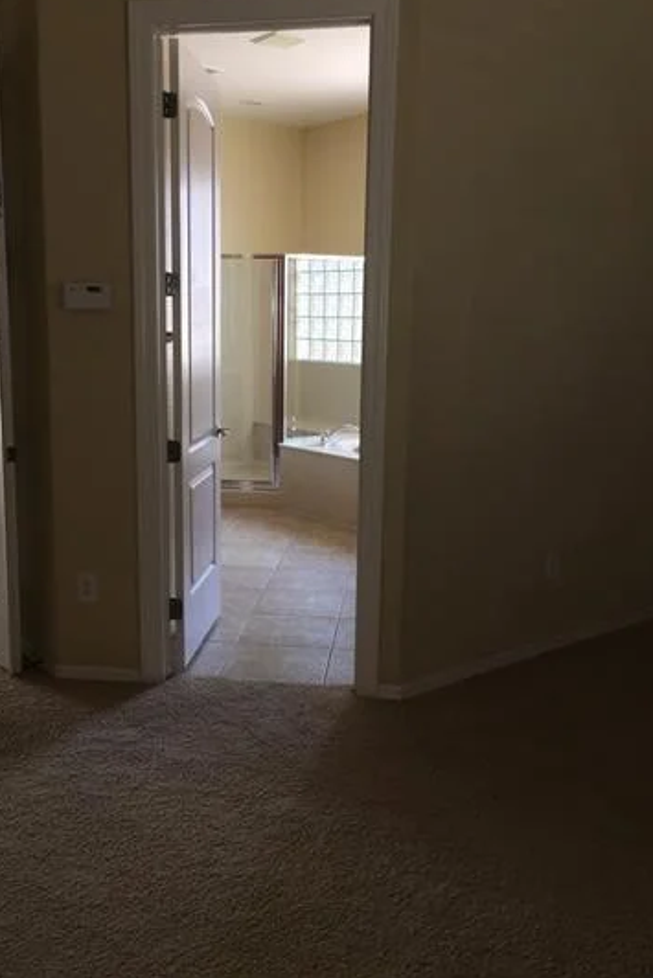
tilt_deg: -10.3
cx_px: 256
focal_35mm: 34
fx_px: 924
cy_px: 480
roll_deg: +0.3
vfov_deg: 55.8
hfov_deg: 38.7
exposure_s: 1/30
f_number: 2.2
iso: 32
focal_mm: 4.15
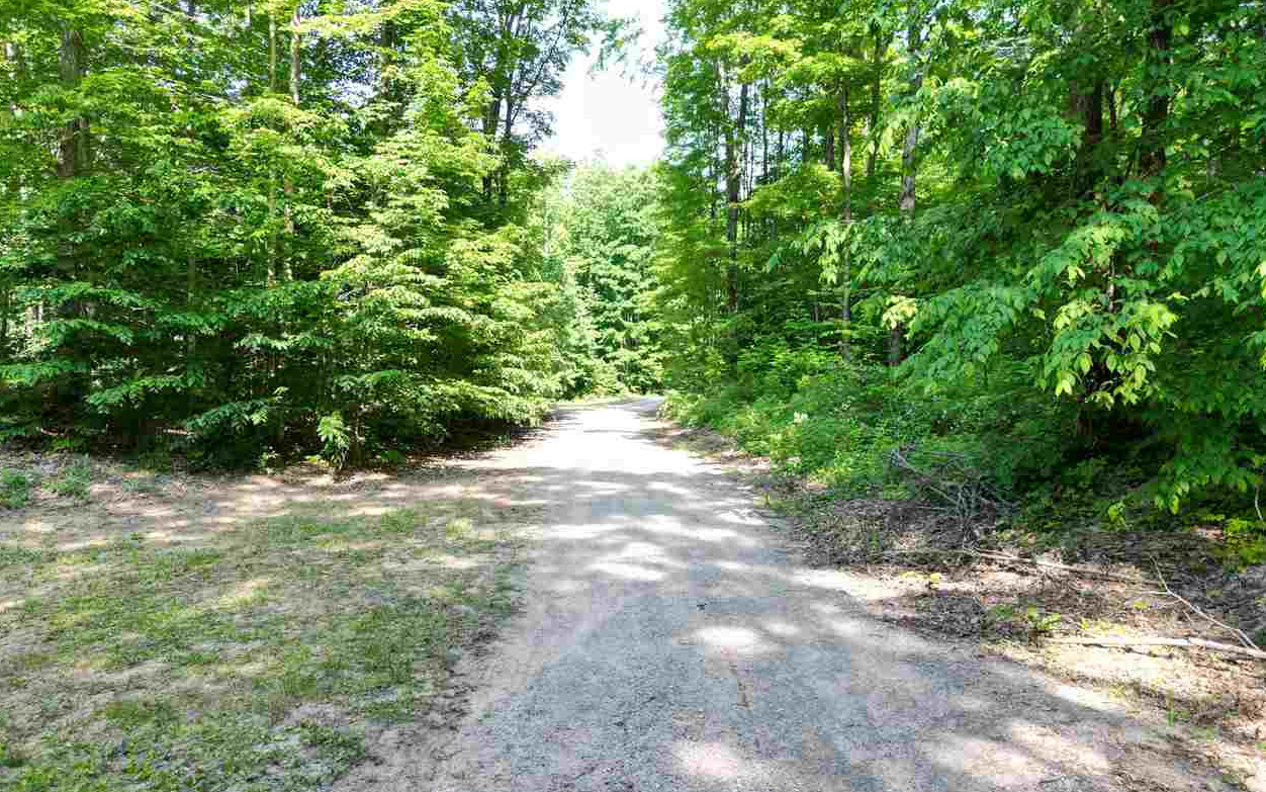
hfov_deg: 70.4
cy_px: 386
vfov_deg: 47.6
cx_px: 624
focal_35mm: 26
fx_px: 897
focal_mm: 6.72
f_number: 1.7
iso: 120
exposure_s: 1/400
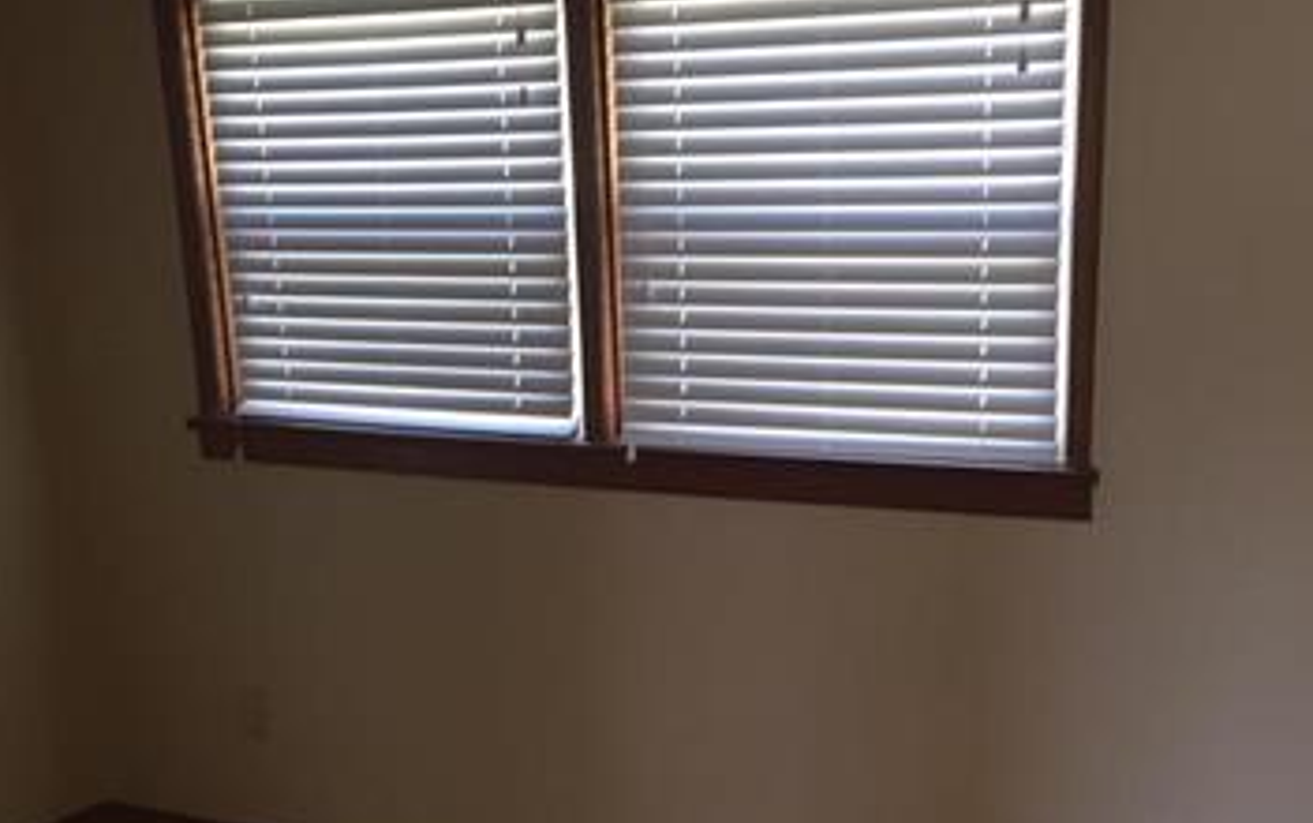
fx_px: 2005
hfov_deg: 36.2
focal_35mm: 56
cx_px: 696
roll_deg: +1.1
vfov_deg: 22.4
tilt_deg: -18.5
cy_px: 804
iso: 64
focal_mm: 4.15
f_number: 2.2
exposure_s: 1/30
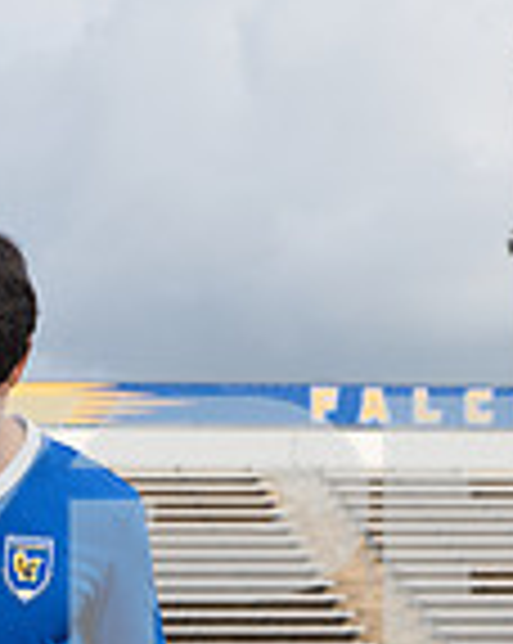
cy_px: 856
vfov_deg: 13.1
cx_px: 27
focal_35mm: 142
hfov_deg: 10.8
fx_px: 2701
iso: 100
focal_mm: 48
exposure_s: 1/400
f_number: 7.1
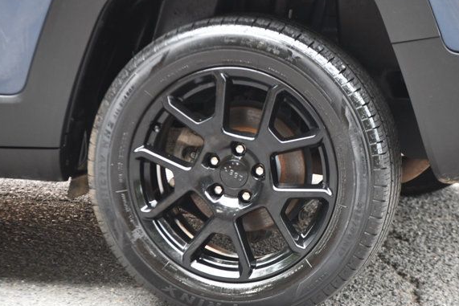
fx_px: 2359
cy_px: 165
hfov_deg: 11.1
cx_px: 240
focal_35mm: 185
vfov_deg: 7.4
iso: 1000
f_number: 4.8
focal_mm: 110
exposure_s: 1/125
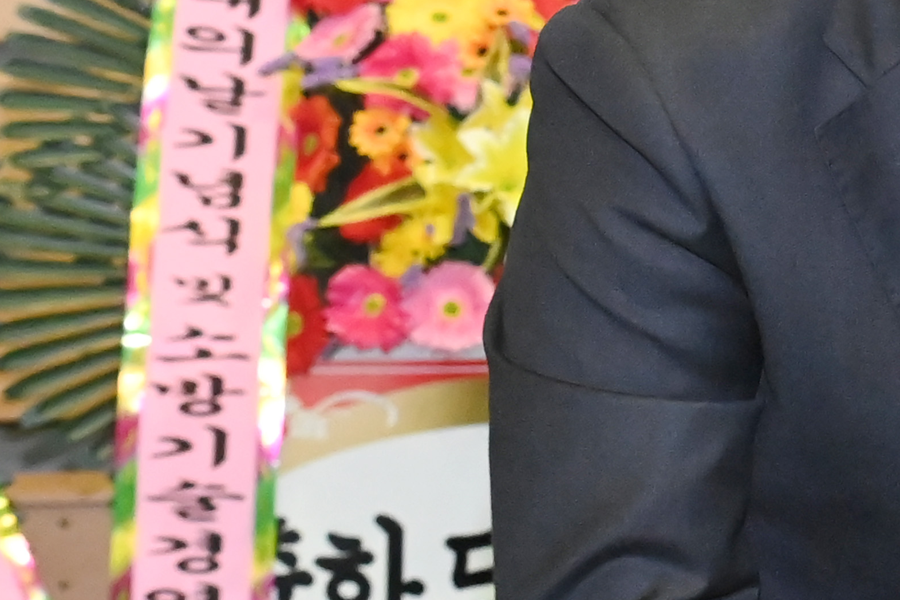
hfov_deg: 11.5
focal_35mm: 170
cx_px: 1412
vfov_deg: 8.1
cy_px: 345
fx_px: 4250
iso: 8000
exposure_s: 1/200
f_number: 6.3
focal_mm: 48
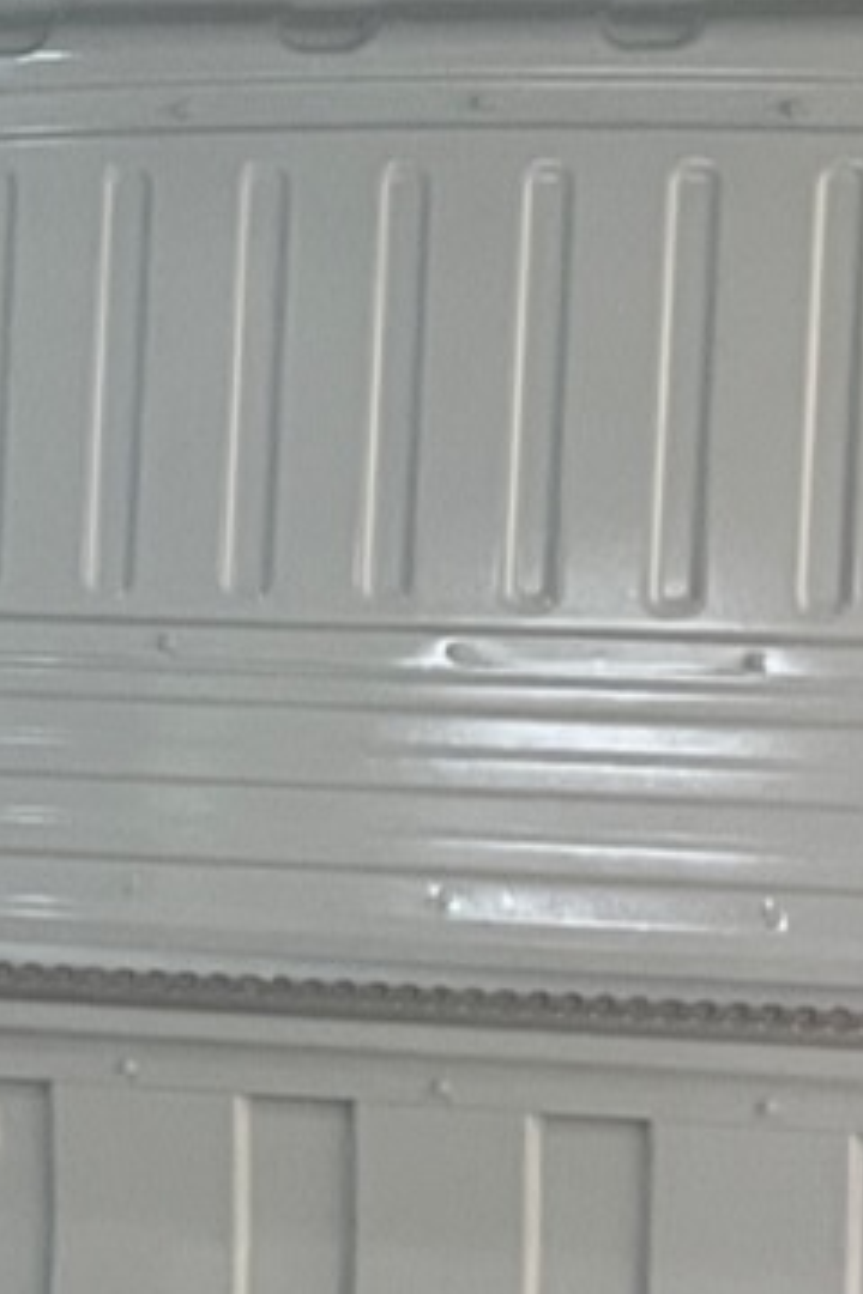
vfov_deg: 13.3
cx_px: -991
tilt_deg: -1.1
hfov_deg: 8.4
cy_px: 845
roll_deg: -1.8
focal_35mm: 154
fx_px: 5537
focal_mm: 4.2
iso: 250
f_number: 1.6
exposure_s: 1/50
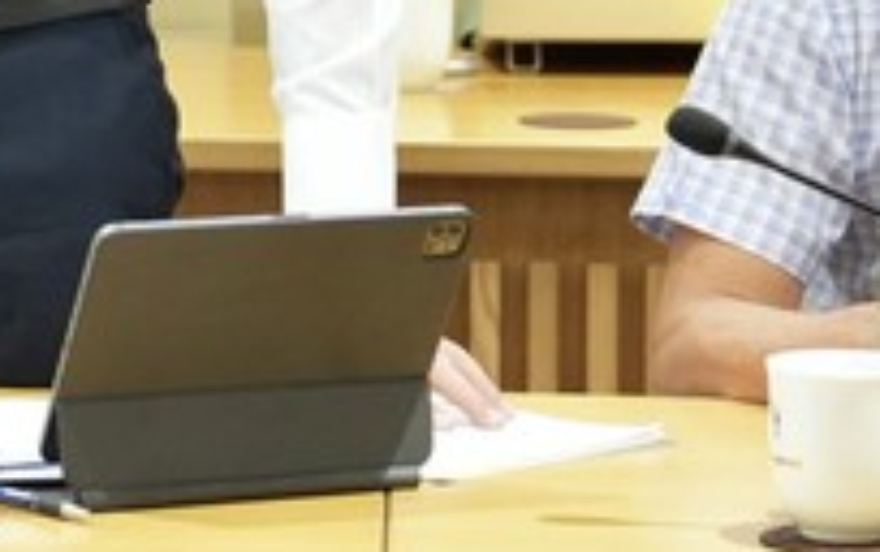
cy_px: -351
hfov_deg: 8.0
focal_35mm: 259
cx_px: -164
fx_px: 6218
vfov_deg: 5.0
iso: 1600
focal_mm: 48
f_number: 3.2
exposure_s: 1/100
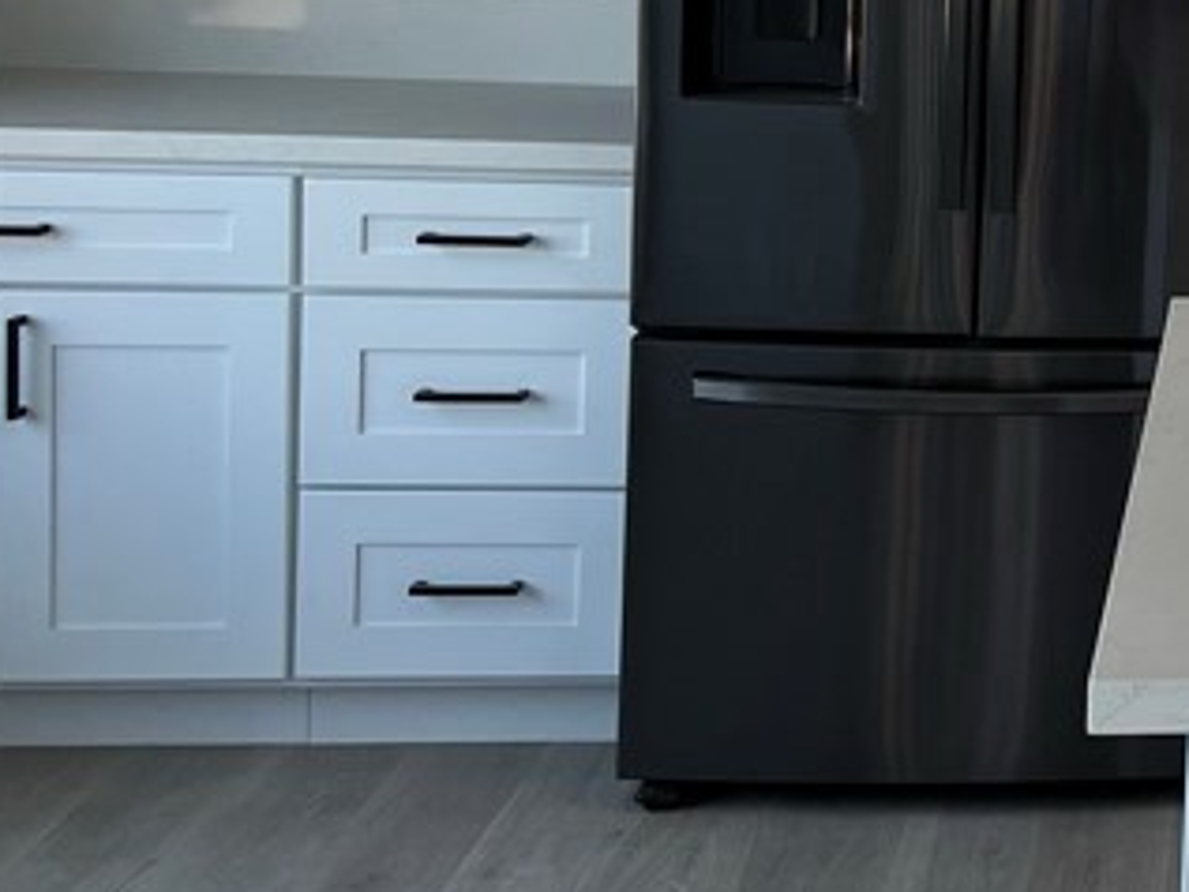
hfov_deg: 19.5
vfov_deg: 17.1
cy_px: -45
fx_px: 2886
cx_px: 1898
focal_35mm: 84
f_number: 1.5
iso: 40
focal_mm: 5.7
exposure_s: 1/282
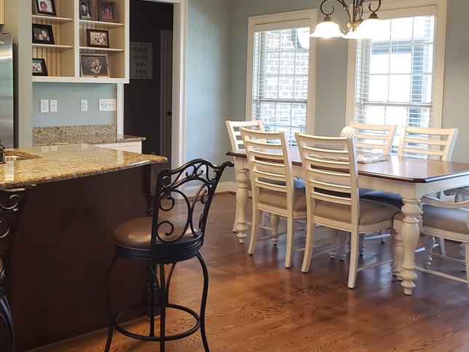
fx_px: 556
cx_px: 141
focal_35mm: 41
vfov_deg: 34.9
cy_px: 128
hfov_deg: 44.8
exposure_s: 1/24
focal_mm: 4.3
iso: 250
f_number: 2.4
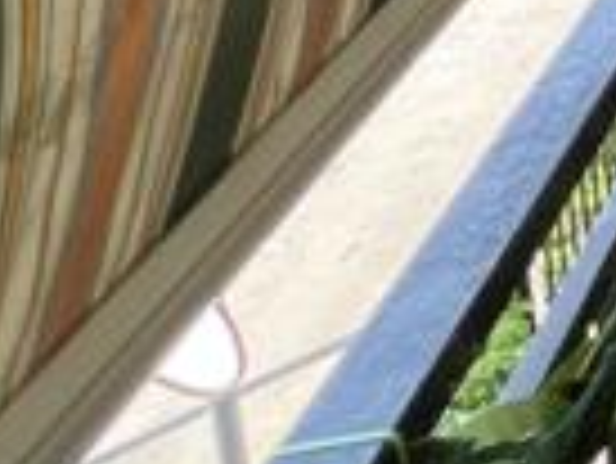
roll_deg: -0.7
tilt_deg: -10.7
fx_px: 1354
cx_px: 1605
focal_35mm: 76
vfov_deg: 14.7
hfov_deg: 13.7
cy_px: -550
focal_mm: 1.57
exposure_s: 1/144
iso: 32
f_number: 1.8
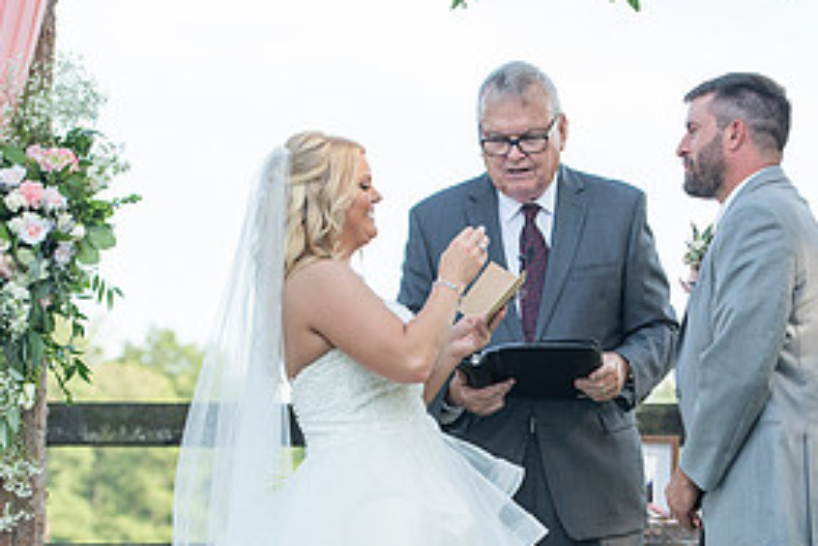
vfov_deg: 7.2
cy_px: 466
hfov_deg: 10.8
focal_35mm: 190
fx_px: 4317
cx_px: 592
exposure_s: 1/800
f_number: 4
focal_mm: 86
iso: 320
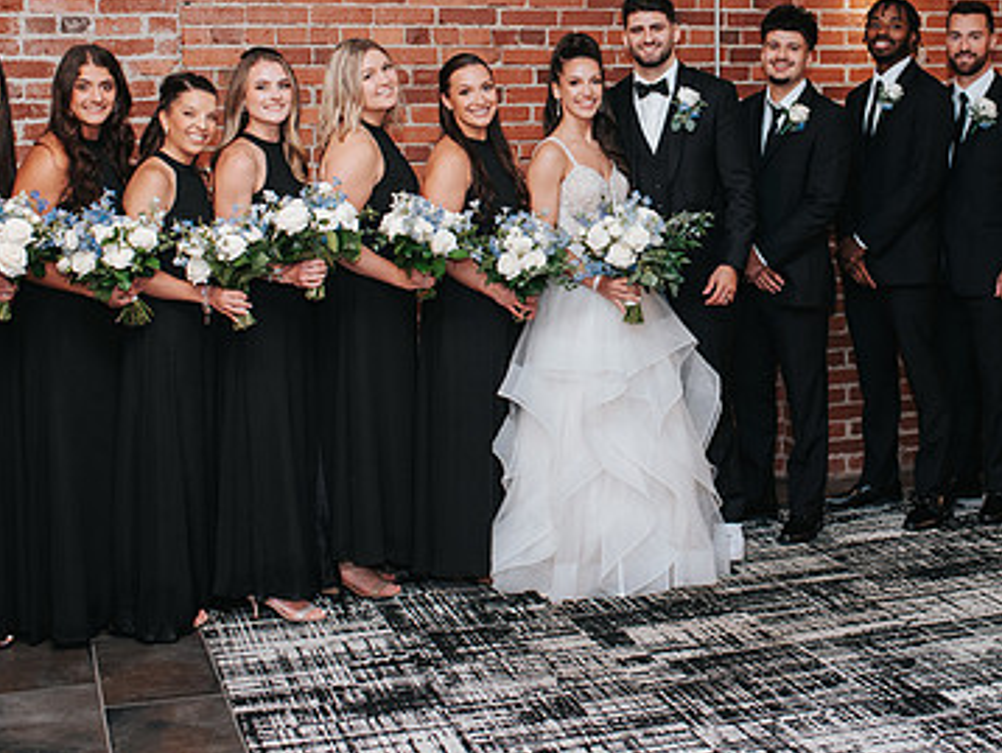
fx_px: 1709
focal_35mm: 59
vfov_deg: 24.7
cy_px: 239
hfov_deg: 32.4
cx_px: 669
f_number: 2.8
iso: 1000
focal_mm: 35
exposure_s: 1/125
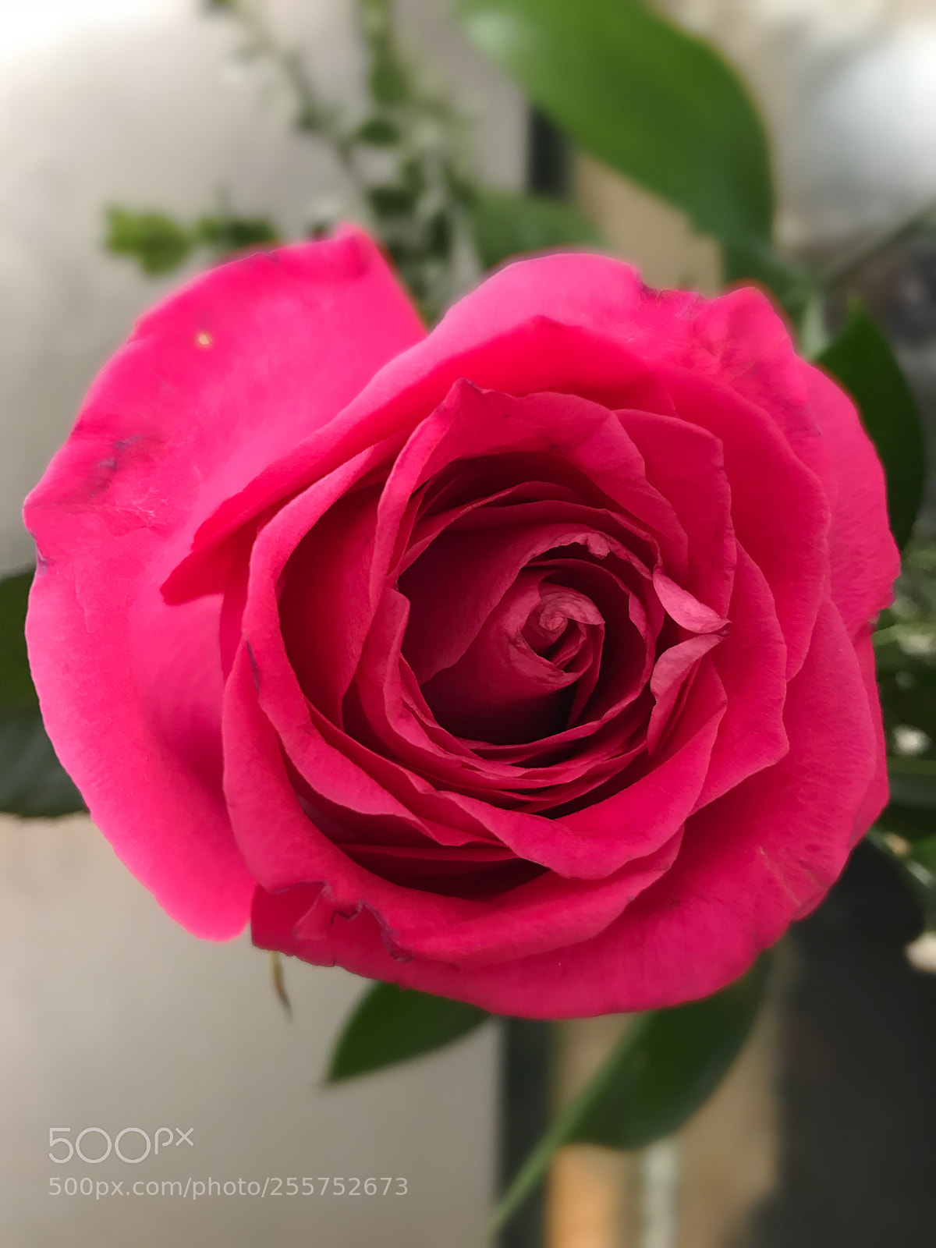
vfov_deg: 63.4
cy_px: 624
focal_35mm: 28
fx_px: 1009
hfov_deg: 49.7
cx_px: 468
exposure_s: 1/25
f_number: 1.8
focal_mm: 3.99
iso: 40
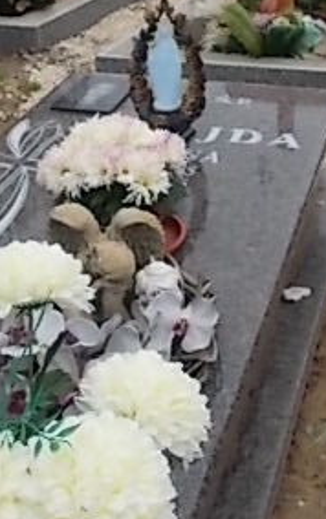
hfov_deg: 21.0
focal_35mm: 62
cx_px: 143
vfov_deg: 32.3
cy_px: 126
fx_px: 880
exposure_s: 1/250
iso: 80
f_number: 3.2
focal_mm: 4.6
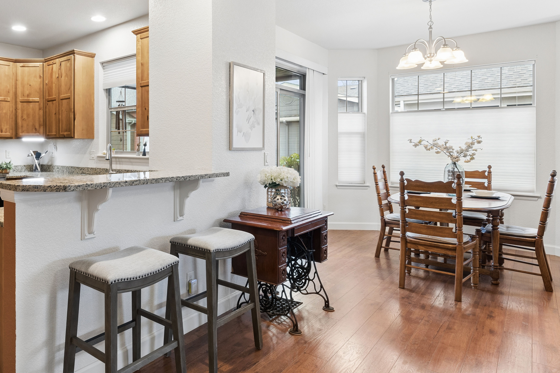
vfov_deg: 51.0
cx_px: 125
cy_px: 151
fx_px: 389
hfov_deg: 66.0
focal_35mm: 25
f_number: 11
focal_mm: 16
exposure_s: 1/6
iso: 640
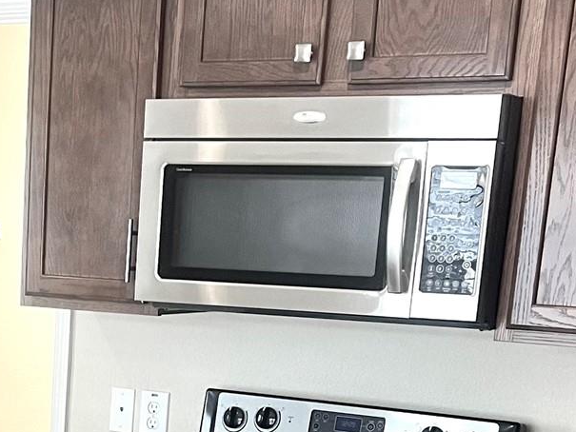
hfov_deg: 21.6
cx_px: 32
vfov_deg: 15.7
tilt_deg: -15.0
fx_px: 1465
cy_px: 605
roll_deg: -2.2
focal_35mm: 88
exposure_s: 1/60
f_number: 1.5
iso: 100
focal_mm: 5.7
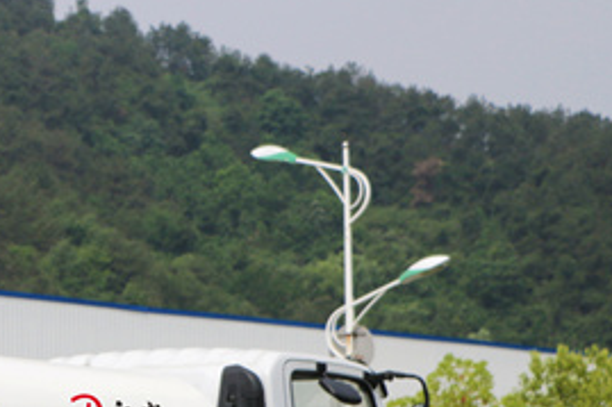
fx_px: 1767
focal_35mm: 104
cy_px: 445
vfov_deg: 12.9
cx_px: -159
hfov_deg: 18.4
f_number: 3.2
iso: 125
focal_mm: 35
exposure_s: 1/800
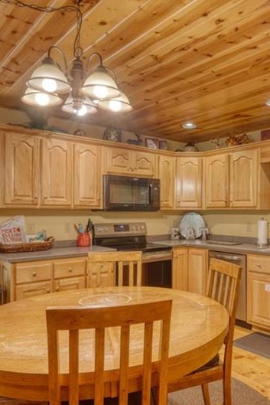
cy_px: 212
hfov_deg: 43.5
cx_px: 204
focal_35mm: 29
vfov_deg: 63.6
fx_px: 326
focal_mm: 10
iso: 100
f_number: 9
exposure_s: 1
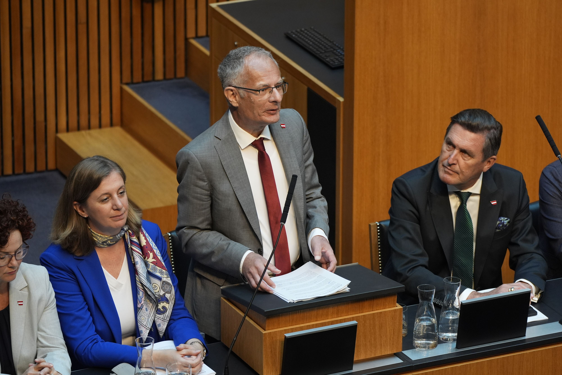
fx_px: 3668
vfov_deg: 5.8
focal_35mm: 235
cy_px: 188
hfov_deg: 8.8
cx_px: 281
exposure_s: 1/320
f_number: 5.6
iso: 2500
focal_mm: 235
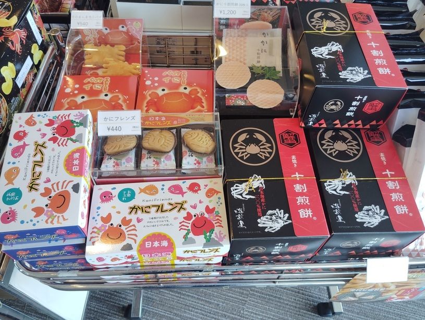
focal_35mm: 28
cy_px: 160
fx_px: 344
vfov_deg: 49.9
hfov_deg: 63.4
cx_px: 212
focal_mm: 4.22
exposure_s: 1/100
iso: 288
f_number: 1.8
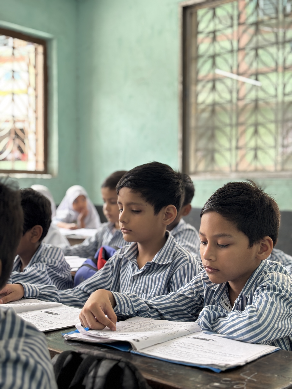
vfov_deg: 36.8
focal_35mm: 52
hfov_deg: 28.0
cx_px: 146
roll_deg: -1.0
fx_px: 585
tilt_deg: -0.3
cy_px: 194
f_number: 1.6
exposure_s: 1/50
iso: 40
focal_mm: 5.96
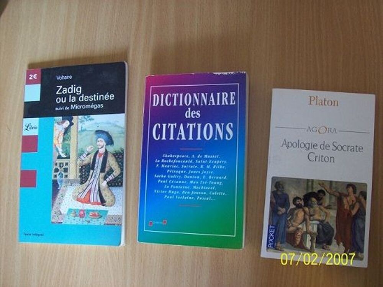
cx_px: 192
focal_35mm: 36
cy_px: 144
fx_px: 398
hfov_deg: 51.4
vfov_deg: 39.7
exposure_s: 1/15.3
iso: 160
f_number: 2.7
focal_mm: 6
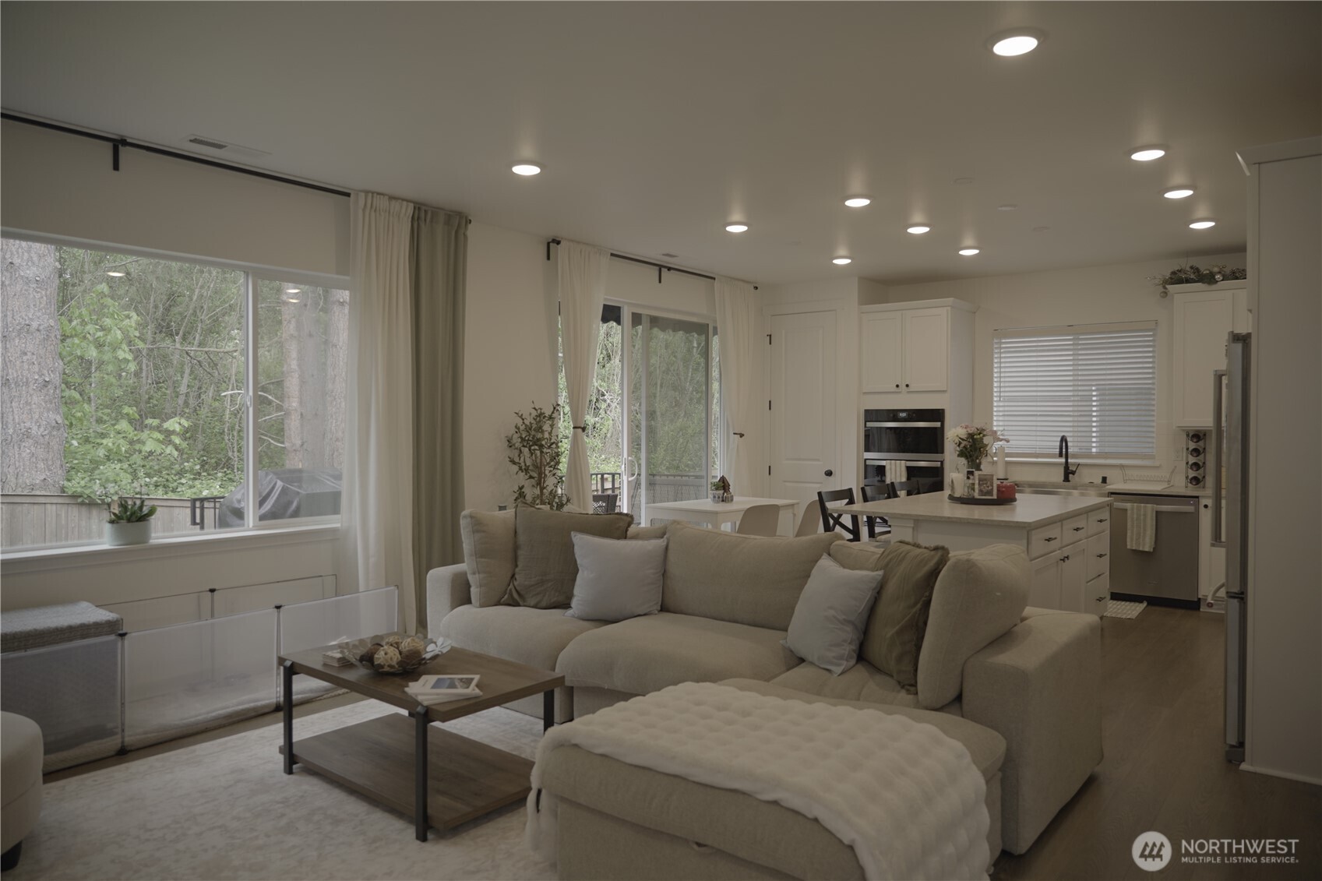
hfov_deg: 73.7
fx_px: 881
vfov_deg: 53.1
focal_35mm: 24
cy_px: 440
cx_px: 661
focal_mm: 24
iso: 800
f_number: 4
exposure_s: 1/60
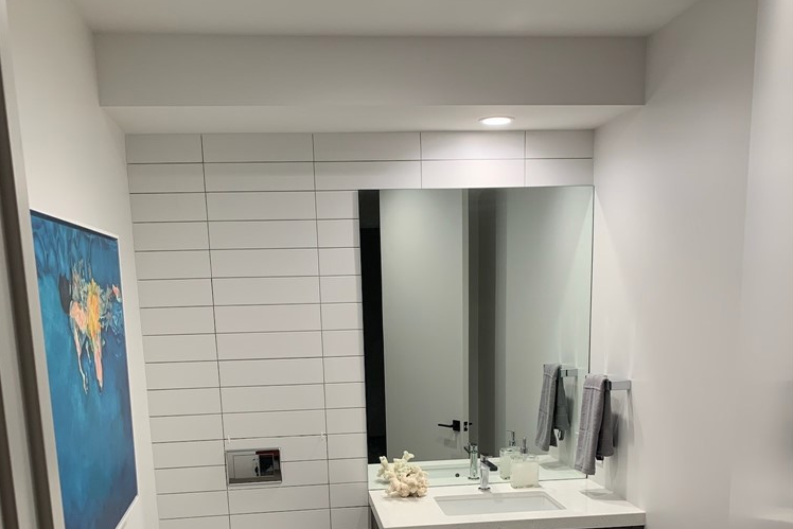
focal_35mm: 37
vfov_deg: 34.1
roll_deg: +1.6
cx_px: 388
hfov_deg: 51.9
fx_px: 815
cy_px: 472
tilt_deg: -11.2
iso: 80
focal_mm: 4.25
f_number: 1.8
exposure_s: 1/60
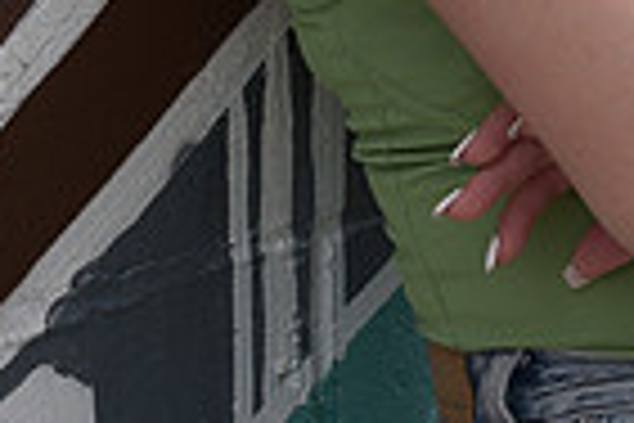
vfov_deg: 7.2
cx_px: 782
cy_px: -389
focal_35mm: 185
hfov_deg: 10.9
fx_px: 3258
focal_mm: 45
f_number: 9
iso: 200
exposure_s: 1/320
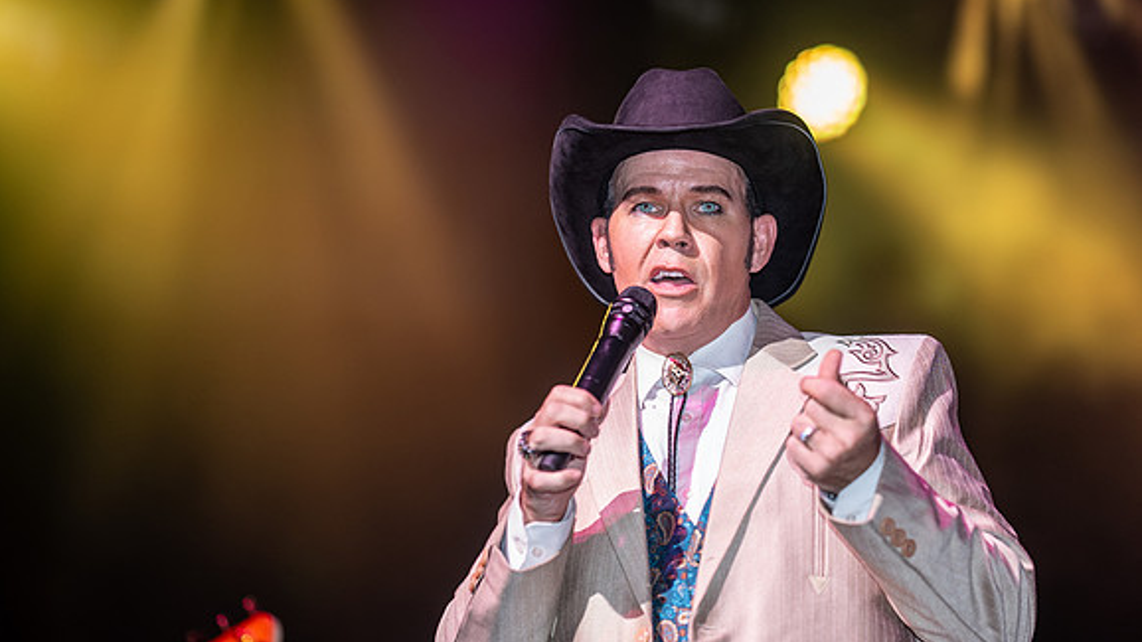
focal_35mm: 142
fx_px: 4300
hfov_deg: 15.1
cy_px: 329
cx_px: 571
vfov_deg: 8.5
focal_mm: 135
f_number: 1.8
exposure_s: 1/250
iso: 320
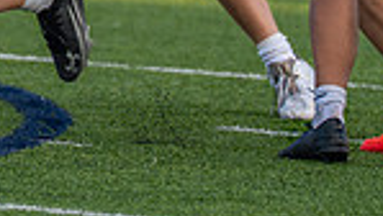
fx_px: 11370
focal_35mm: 1119
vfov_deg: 1.1
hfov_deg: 1.9
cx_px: -8
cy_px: -167
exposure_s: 1/2000
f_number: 2.8
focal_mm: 200
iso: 500
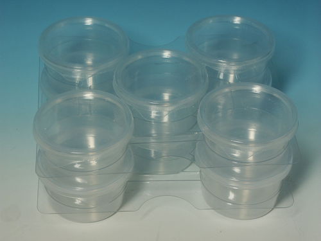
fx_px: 807
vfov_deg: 17.0
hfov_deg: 22.5
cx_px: 160
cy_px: 120
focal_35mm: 87
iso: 100
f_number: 3.5
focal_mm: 21.51
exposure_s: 1/125
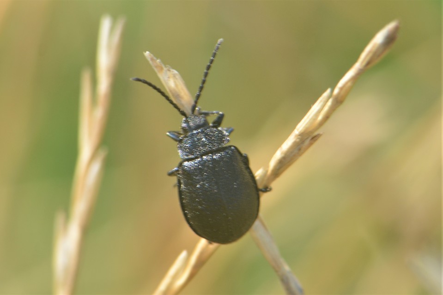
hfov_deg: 5.7
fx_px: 4431
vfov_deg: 3.8
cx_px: 222
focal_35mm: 360
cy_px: 148
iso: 200
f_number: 8
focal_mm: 240
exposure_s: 1/125
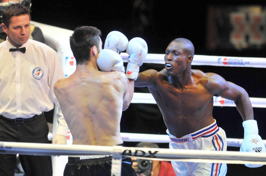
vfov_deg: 3.0
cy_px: 88
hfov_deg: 4.6
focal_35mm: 450
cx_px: 133
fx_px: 3321
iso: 1600
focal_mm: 300
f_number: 2.8
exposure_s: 1/800
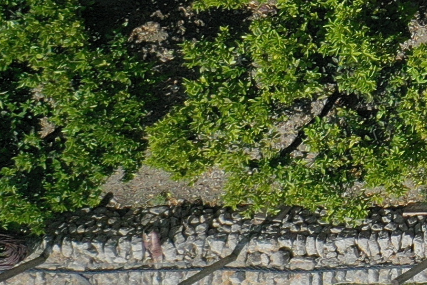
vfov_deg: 7.6
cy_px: -336
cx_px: 1271
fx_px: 2028
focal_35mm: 171
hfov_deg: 9.5
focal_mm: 10.26
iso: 100
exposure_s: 1/40
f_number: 4
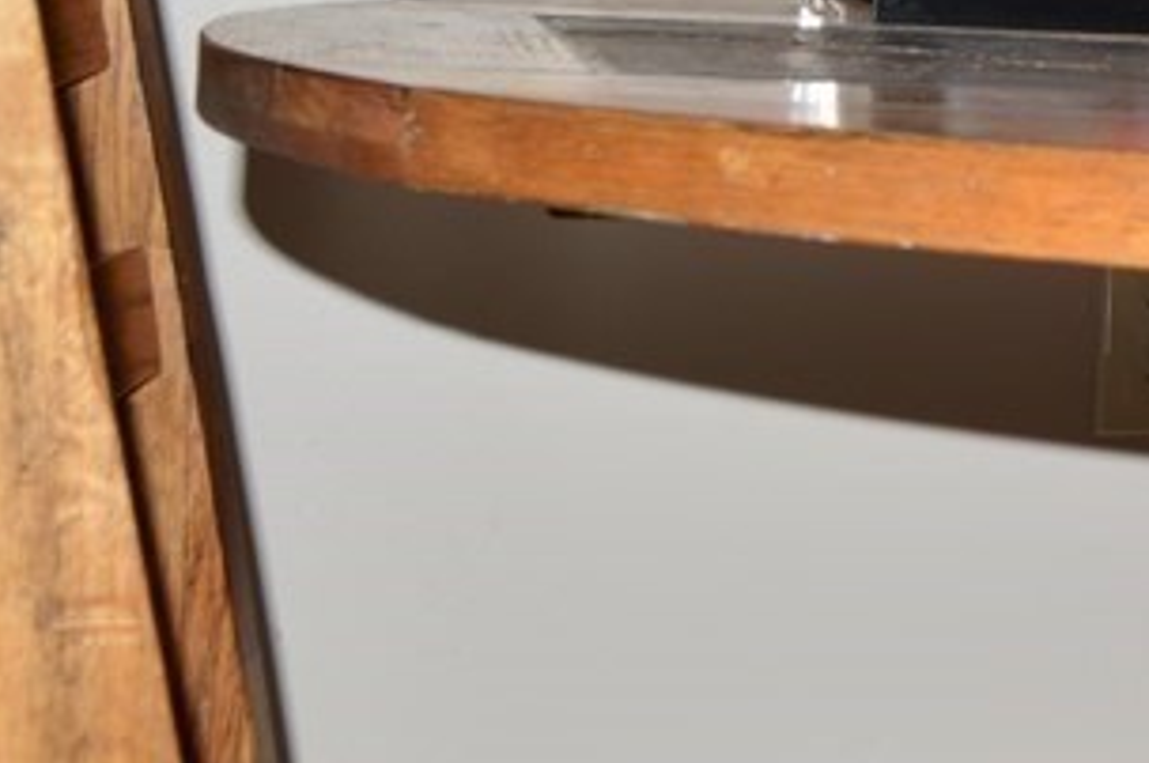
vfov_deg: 12.0
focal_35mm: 111
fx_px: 3539
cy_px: -183
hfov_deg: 16.8
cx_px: 1716
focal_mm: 22
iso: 125
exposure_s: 1/60
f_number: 8
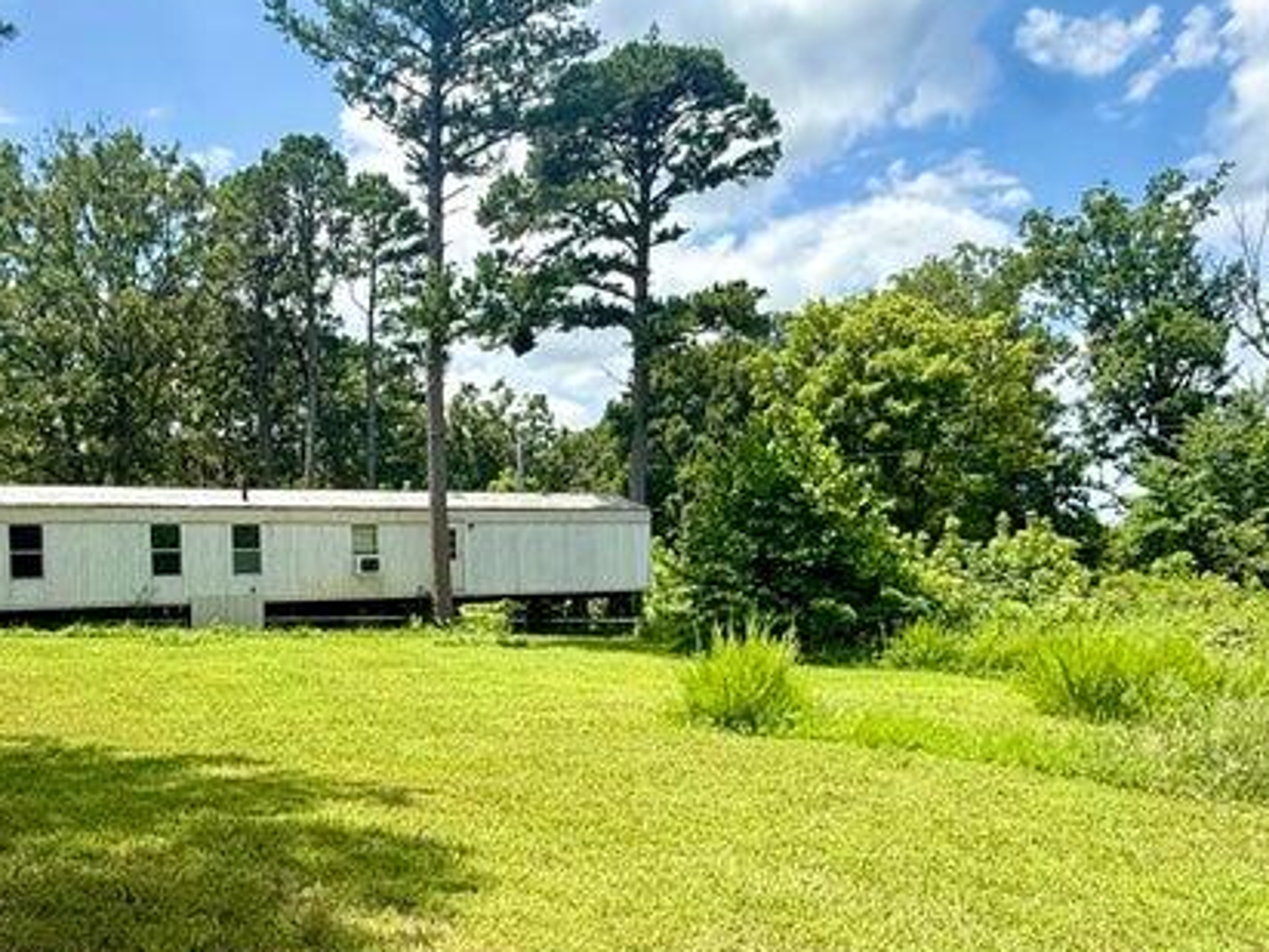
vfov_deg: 47.7
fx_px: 1063
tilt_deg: +0.3
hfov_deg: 61.2
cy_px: 601
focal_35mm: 29
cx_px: 510
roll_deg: +1.2
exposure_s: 1/1368
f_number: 2.2
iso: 50
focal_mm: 2.22
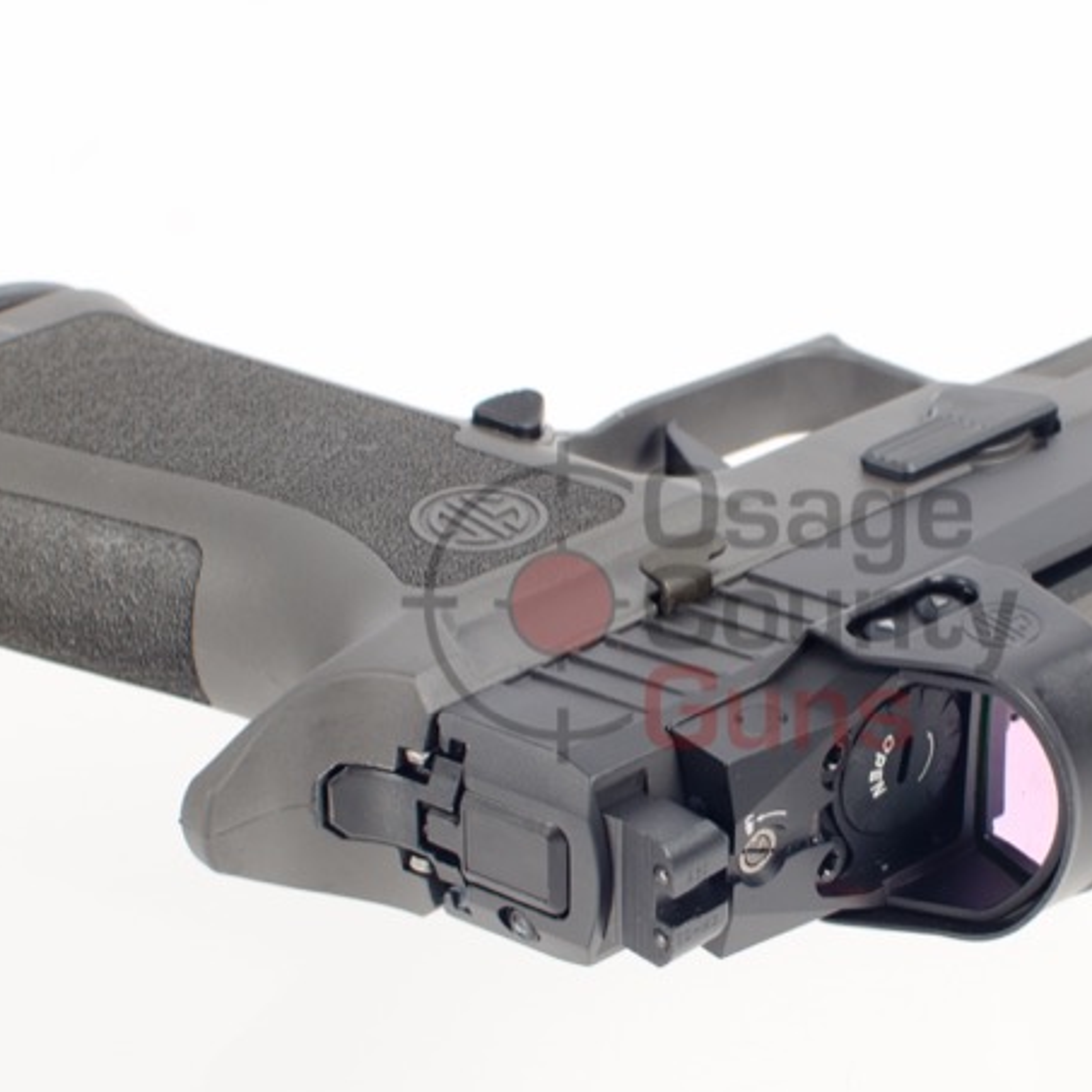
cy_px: 604
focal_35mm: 79
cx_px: 711
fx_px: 2811
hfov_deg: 21.9
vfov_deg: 22.0
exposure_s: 1/200
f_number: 7.1
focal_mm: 35
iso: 200
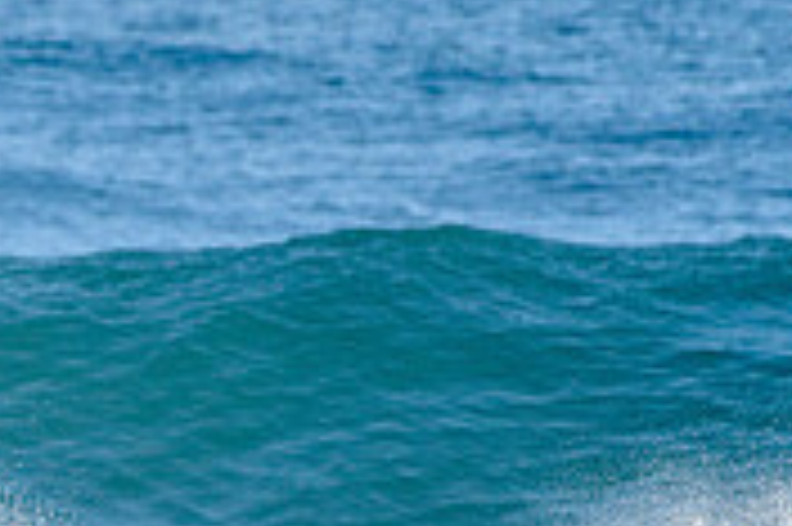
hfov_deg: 1.0
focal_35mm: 2025
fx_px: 44508
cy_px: 762
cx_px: -356
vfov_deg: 0.7
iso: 220
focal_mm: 500
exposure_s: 1/2000
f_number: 5.6
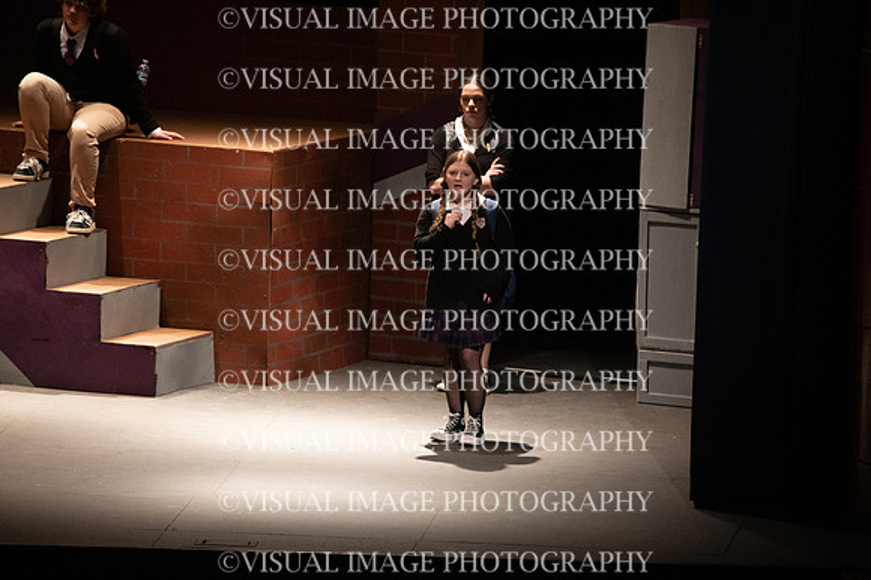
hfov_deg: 6.4
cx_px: 436
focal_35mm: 320
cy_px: 290
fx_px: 7738
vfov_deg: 4.3
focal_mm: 320
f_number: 6.3
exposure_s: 1/200
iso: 10000
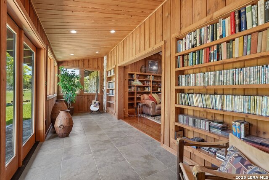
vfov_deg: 72.1
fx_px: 123
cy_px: 90
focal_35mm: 16
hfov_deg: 95.0
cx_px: 134
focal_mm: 16.5
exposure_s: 1/25
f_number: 8
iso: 400
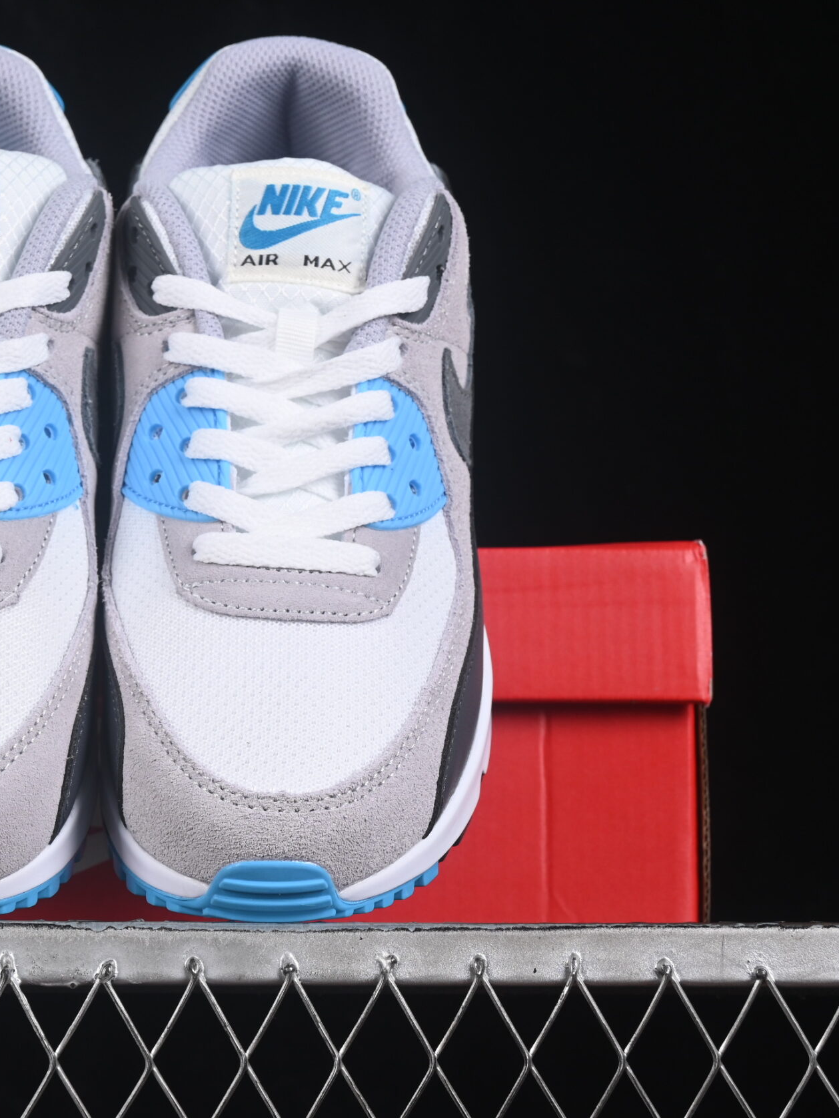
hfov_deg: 13.3
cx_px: 86
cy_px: 567
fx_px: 3554
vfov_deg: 17.9
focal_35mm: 110
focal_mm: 50
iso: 160
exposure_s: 1/80
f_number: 8
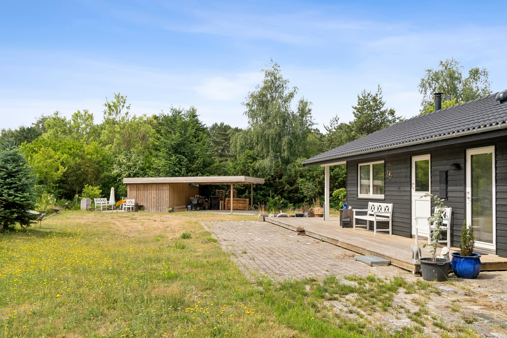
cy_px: 169
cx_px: 254
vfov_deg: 43.6
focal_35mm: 30
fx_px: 422
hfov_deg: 61.9
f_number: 8
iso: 200
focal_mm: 20
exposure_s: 1/320
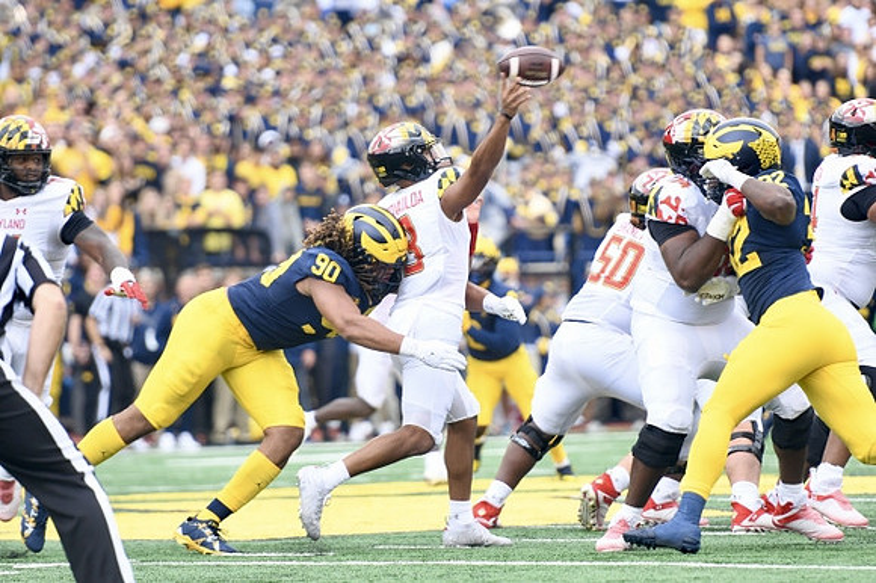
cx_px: 438
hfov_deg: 6.9
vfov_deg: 4.6
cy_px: 292
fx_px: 7296
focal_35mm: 300
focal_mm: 200
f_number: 2.8
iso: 400
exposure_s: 1/1250
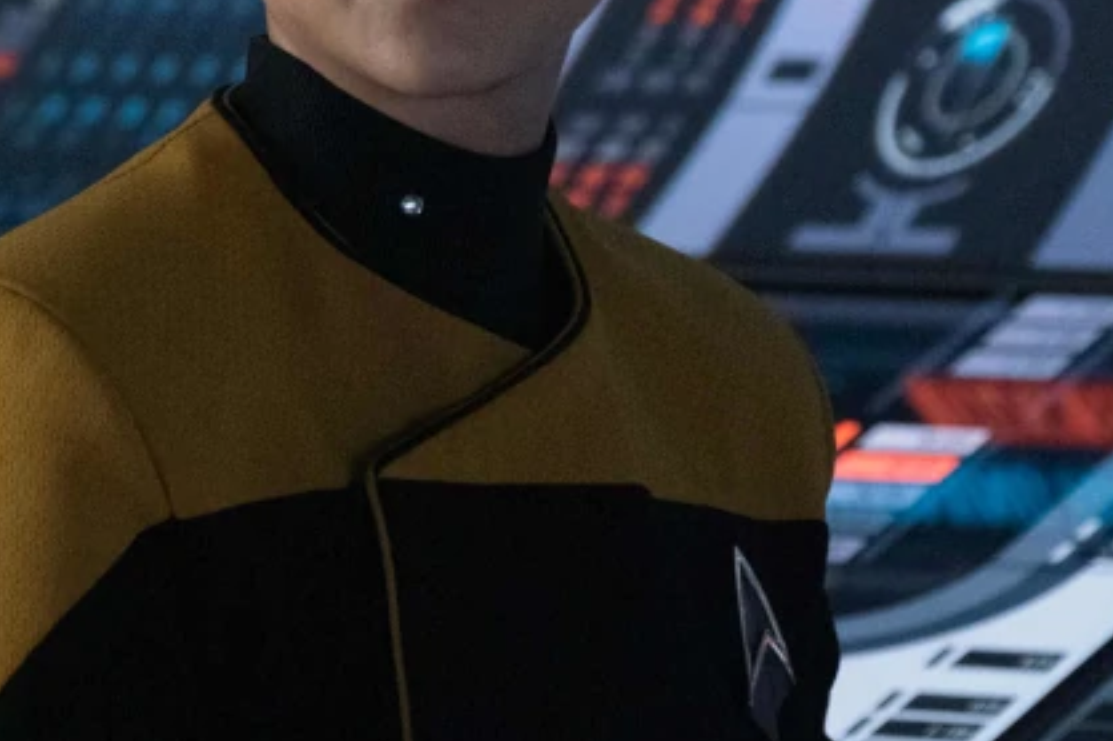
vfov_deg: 2.9
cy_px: 120
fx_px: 14859
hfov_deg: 4.3
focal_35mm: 481
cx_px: 133
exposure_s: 1/125
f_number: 3.6
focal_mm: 124.3
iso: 6400
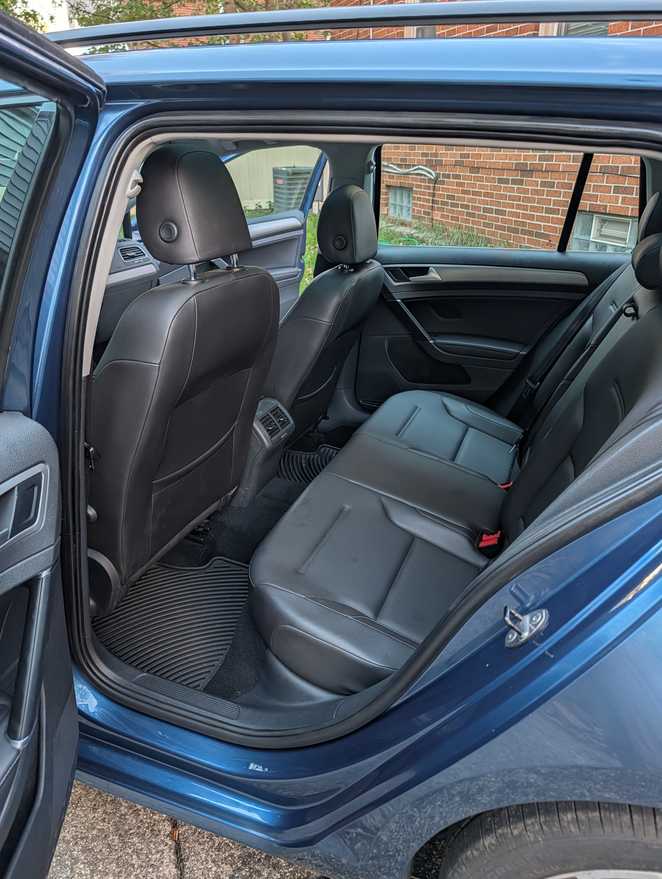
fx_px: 610
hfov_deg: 56.9
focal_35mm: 24
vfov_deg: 71.5
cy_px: 440
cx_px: 331
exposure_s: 1/225
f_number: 1.68
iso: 237
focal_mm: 6.9
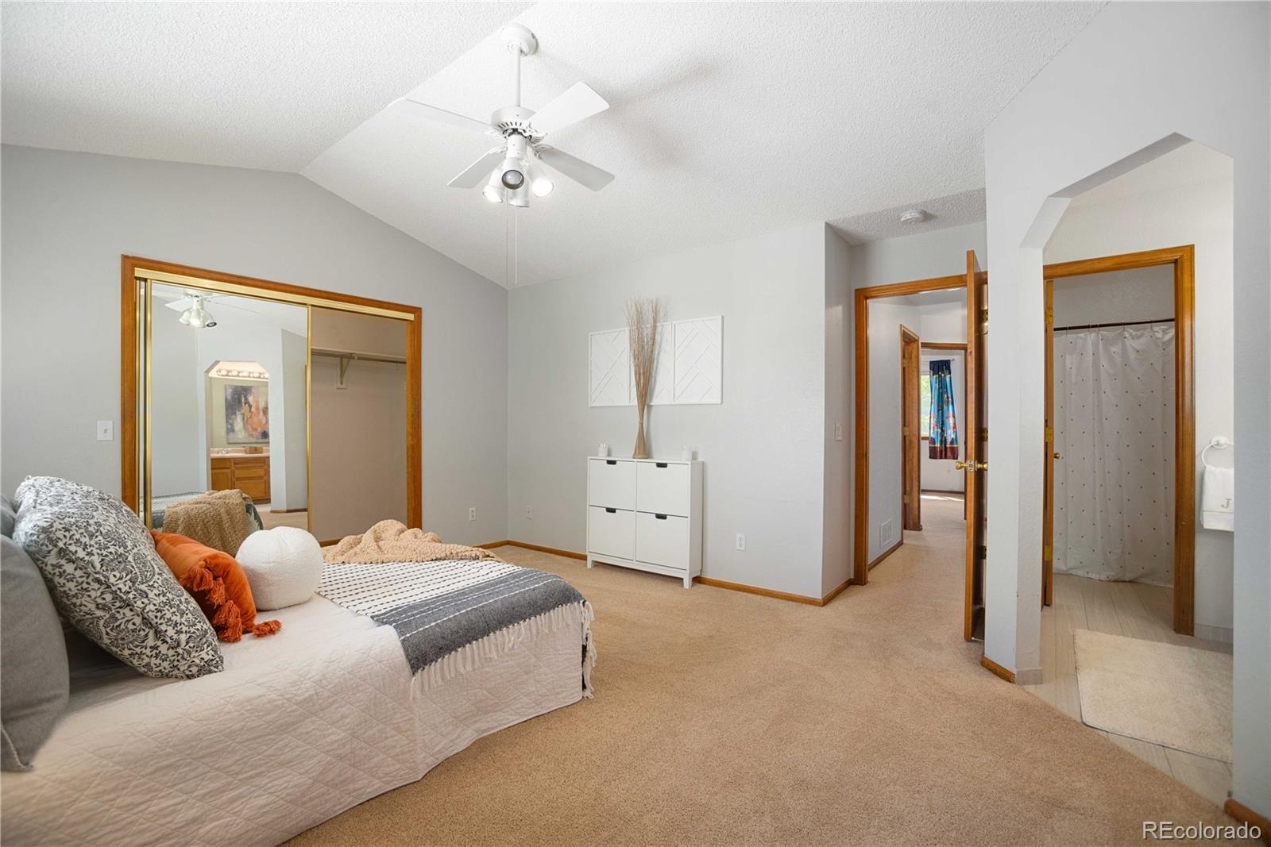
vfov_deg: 77.3
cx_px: 636
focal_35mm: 15
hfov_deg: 100.4
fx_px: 530
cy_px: 424
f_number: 9
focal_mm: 15
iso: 320
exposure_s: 1/13
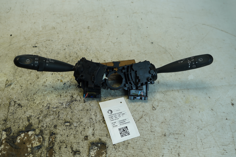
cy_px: 78
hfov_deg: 57.3
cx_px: 118
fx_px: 216
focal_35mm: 33
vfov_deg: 39.9
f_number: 4
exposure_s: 1/60
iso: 100
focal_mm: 22
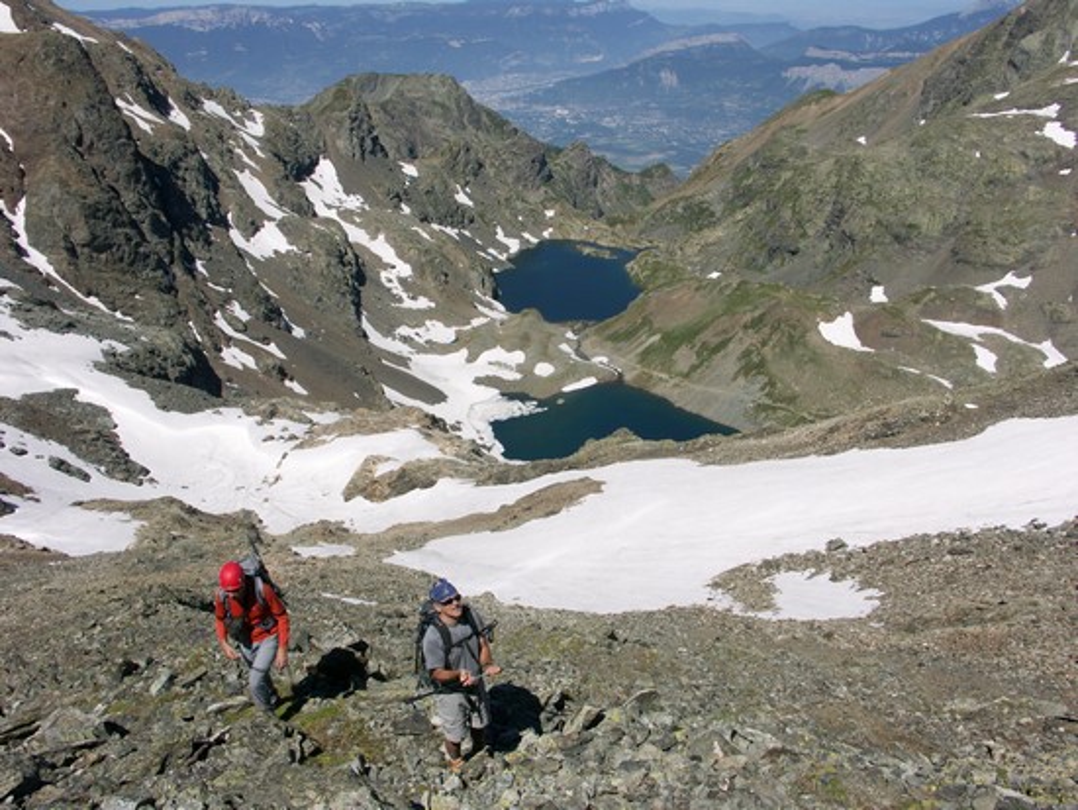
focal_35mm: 32
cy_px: 405
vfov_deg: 44.2
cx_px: 539
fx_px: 997
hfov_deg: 56.8
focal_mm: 8.23
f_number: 8
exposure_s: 1/400
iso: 64
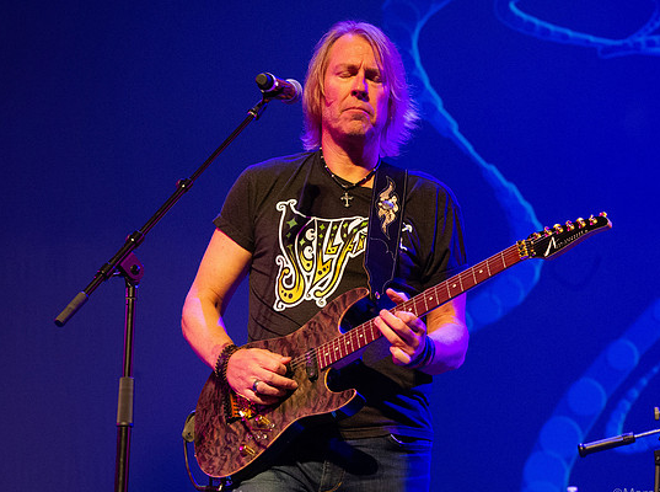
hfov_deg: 14.6
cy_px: 236
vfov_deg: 10.9
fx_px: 2568
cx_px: 290
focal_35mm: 135
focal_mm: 116
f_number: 7.1
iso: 8000
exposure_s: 1/160
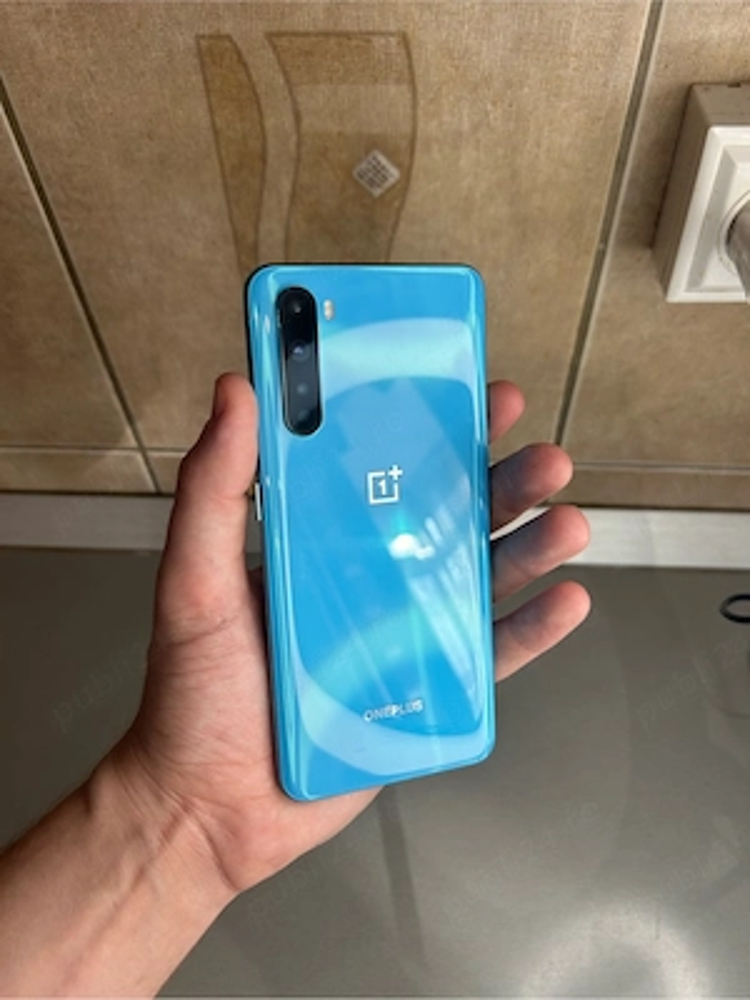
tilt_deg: -51.5
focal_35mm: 26
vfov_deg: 67.3
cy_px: 500
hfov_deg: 53.1
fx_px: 751
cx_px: 375
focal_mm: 5.7
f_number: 1.5
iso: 32
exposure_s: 1/100
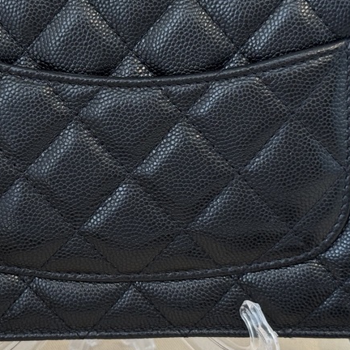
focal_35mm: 99
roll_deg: +1.4
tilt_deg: -19.9
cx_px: 122
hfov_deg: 17.5
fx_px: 1132
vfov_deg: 17.5
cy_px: 134
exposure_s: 1/53
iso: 100
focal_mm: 6.76
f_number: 1.78
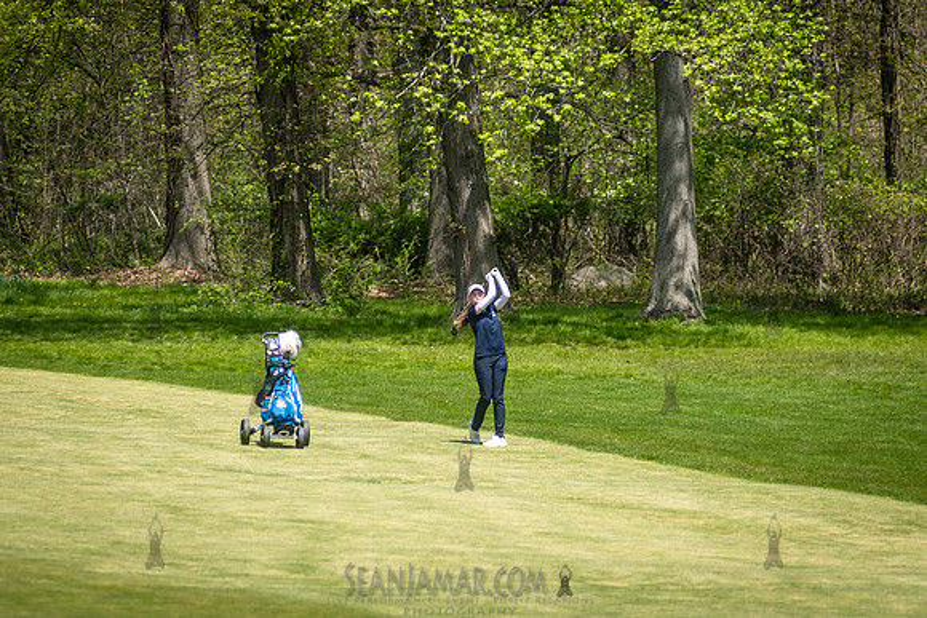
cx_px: 473
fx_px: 6595
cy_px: 284
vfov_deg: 5.4
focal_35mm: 256
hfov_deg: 8.0
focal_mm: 200
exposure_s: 1/1000
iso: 100
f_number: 3.5
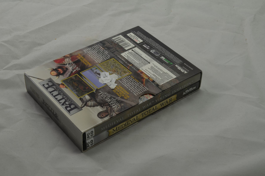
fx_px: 441
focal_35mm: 60
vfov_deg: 22.5
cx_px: 132
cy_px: 88
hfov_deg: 33.5
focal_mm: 40
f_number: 20
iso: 100
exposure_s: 1/3
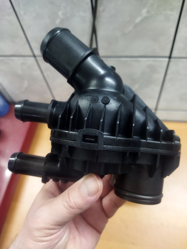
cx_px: 94
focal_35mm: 27
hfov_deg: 51.4
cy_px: 124
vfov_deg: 65.3
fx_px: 194
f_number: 1.79
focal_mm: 4.71
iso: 347
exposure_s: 1/25
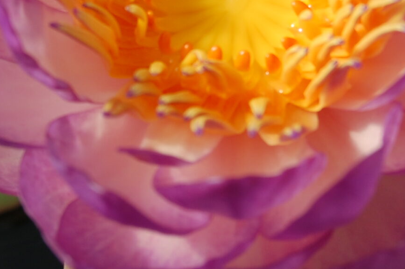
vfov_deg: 5.6
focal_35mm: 243
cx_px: 220
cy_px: -68
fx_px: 2737
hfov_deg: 8.5
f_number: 10
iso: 200
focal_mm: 55
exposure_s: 1/400
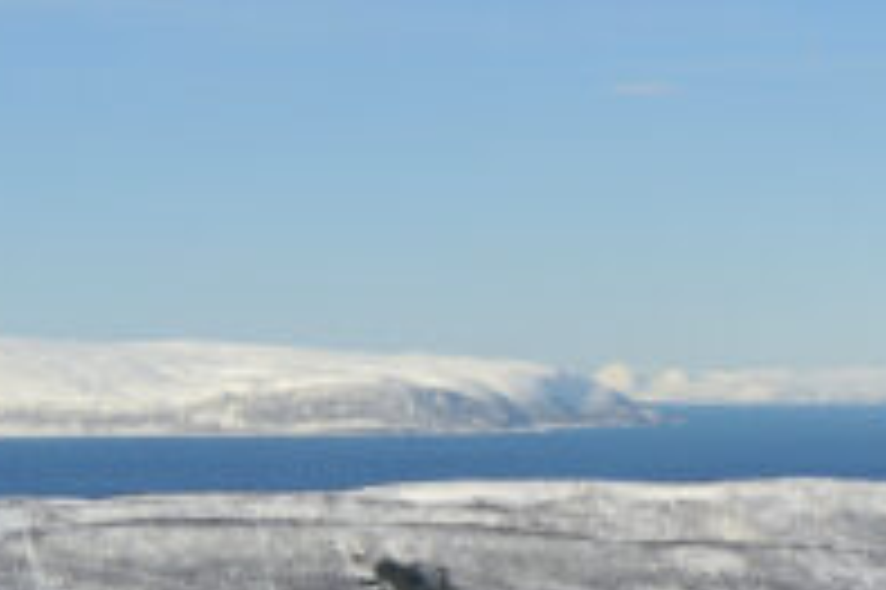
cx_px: 621
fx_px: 2582
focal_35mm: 105
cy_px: 599
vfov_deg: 12.8
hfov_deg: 19.4
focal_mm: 17.1
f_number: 6.3
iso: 100
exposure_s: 1/640
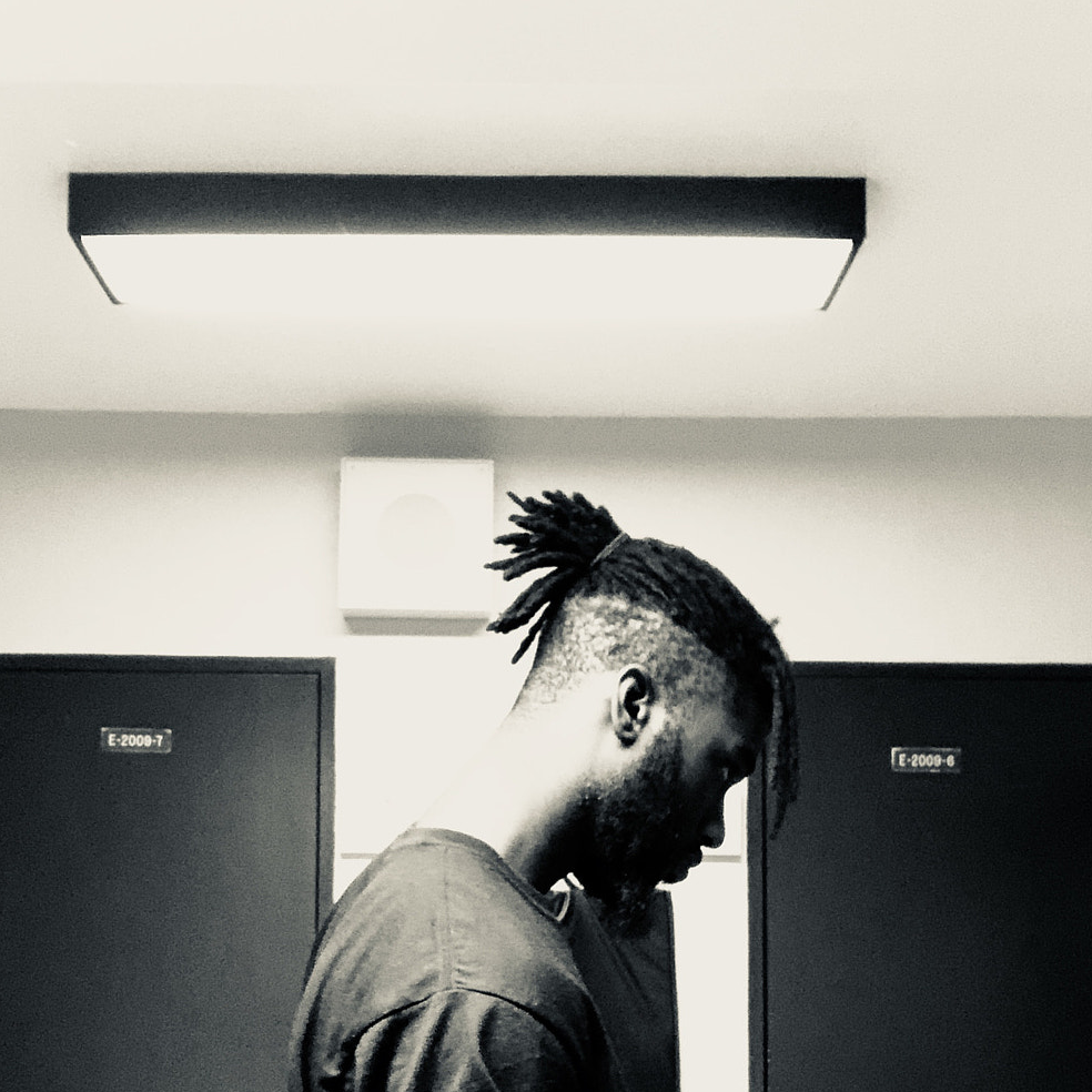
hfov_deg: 36.8
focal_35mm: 46
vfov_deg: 35.8
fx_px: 1642
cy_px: 849
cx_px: 514
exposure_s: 1/24
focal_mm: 2.87
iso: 640
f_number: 2.2
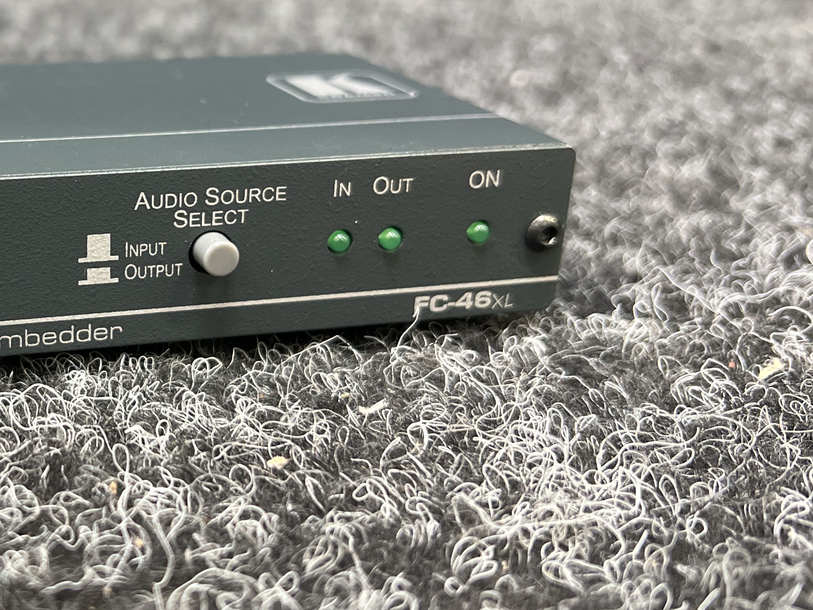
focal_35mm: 49
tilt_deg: -19.2
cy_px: 249
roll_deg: -1.2
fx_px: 1151
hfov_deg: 36.3
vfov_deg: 29.6
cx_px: 65
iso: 250
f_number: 1.5
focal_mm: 5.7
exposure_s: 1/60
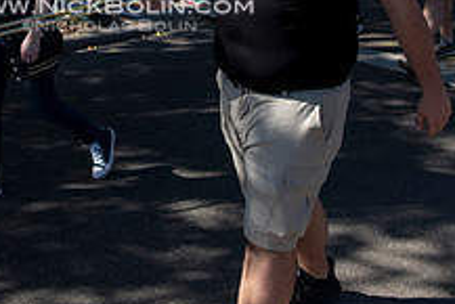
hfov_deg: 30.8
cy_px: -68
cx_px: 109
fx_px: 809
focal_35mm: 64
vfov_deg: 19.9
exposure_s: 1/1600
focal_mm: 24
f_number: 4.5
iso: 250
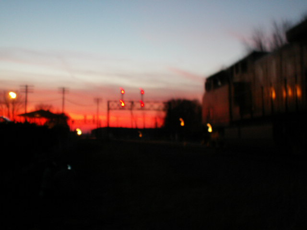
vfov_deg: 28.6
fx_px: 452
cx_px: 154
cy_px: 115
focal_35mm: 51
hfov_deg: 37.5
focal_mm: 8.53
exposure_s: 1/3
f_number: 3.2
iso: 100
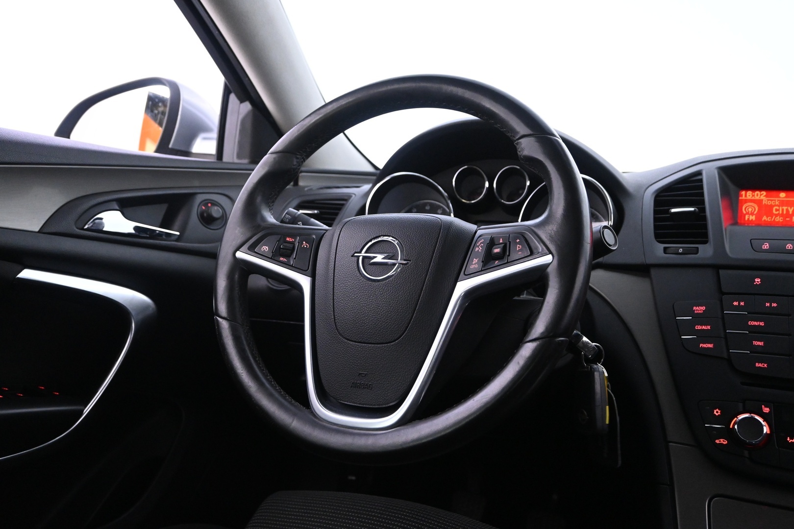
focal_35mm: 30
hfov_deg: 61.9
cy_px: 264
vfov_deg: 43.6
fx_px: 662
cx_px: 397
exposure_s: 1/25
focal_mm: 20
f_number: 3.8
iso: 3200
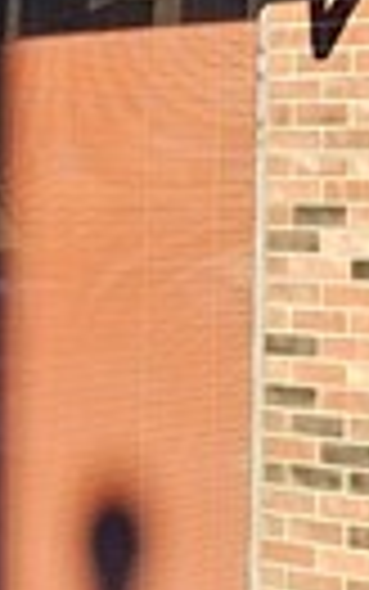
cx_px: 130
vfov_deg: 10.9
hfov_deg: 6.9
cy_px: 36
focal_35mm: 190
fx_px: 3054
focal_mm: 5.4
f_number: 1.8
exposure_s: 1/1293
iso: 40
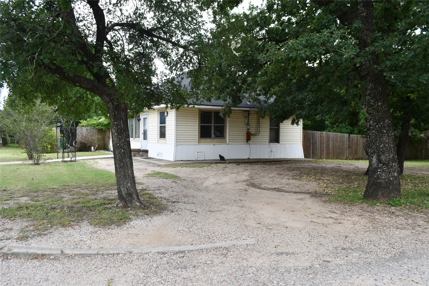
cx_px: 214
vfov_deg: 47.9
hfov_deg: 67.4
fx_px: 322
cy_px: 143
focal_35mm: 27
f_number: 6.3
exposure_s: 1/250
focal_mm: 18
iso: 200
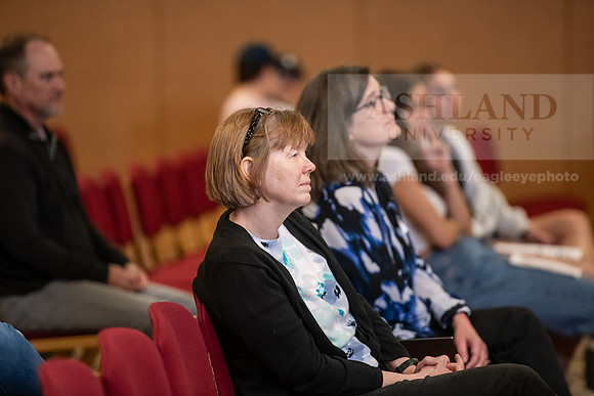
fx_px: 3301
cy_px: 198
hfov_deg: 10.3
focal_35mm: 200
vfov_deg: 6.9
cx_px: 297
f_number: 3.2
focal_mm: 200
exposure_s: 1/160
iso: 3200
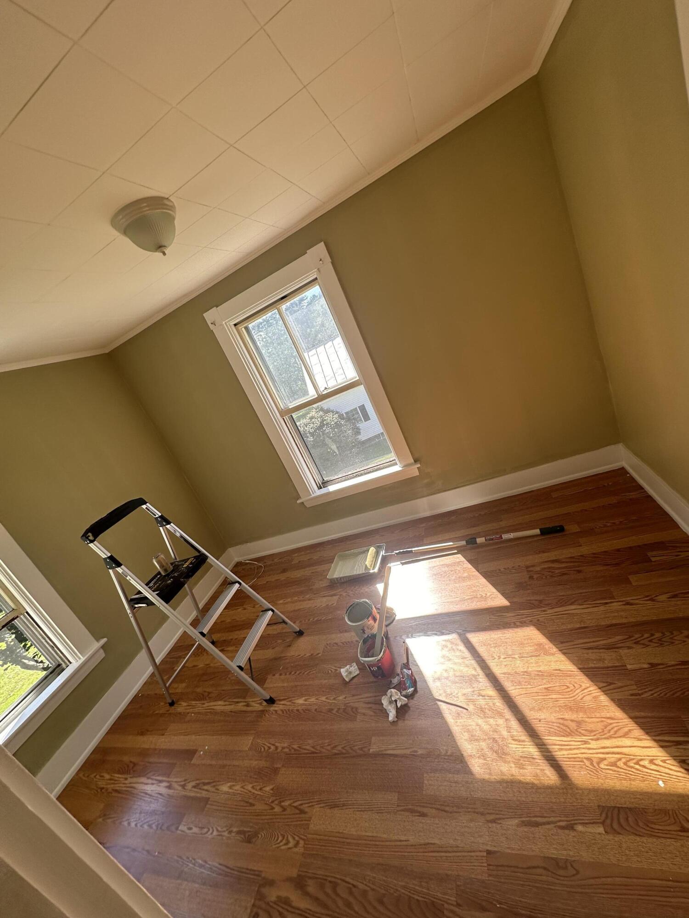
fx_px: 372
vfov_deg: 102.1
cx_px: 344
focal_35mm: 14
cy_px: 459
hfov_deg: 85.7
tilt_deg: -15.0
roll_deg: +26.2
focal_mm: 2.22
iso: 40
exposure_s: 1/273
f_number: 2.2
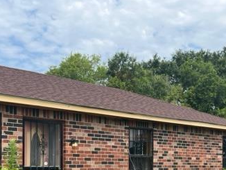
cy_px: 164
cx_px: 109
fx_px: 333
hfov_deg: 37.5
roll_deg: -0.8
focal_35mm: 51
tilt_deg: -0.2
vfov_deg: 27.2
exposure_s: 1/2755
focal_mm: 5.1
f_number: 1.6
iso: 50
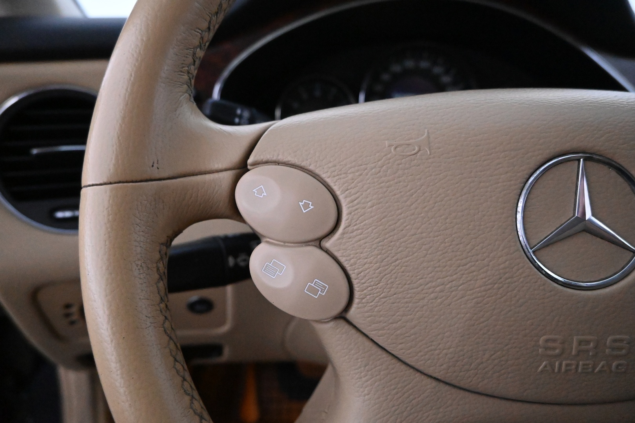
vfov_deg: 53.1
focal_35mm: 24
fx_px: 423
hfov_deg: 73.7
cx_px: 318
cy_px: 212
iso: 10000
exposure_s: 1/125
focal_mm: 16
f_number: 4
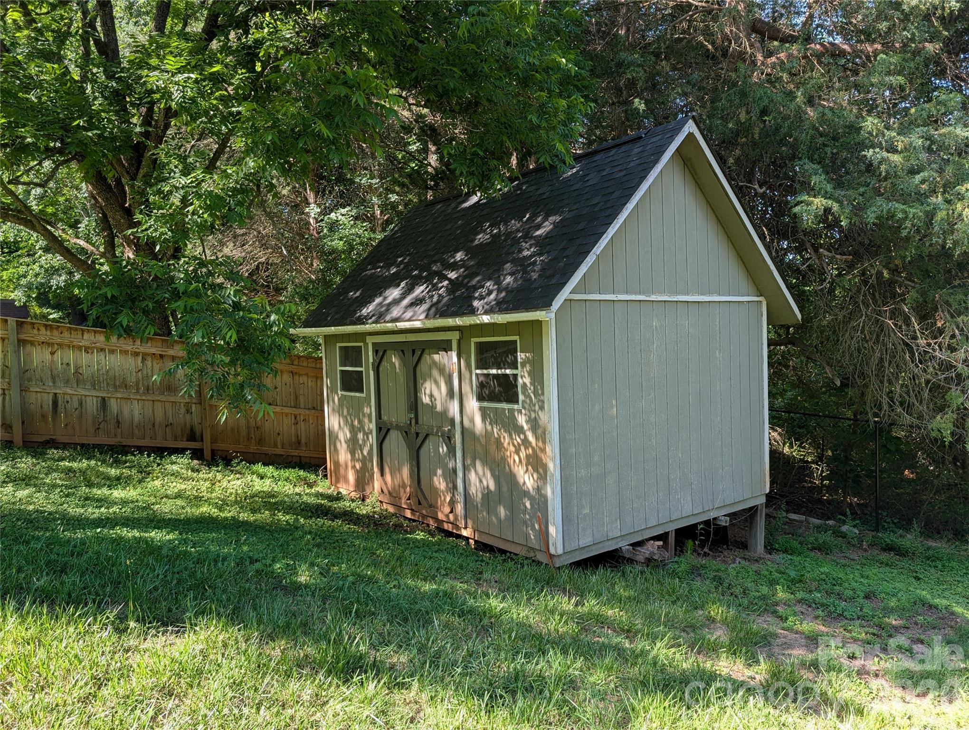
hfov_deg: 71.5
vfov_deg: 56.9
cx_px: 484
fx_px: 673
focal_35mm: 24
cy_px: 365
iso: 25
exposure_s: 1/161
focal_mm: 6.9
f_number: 1.68
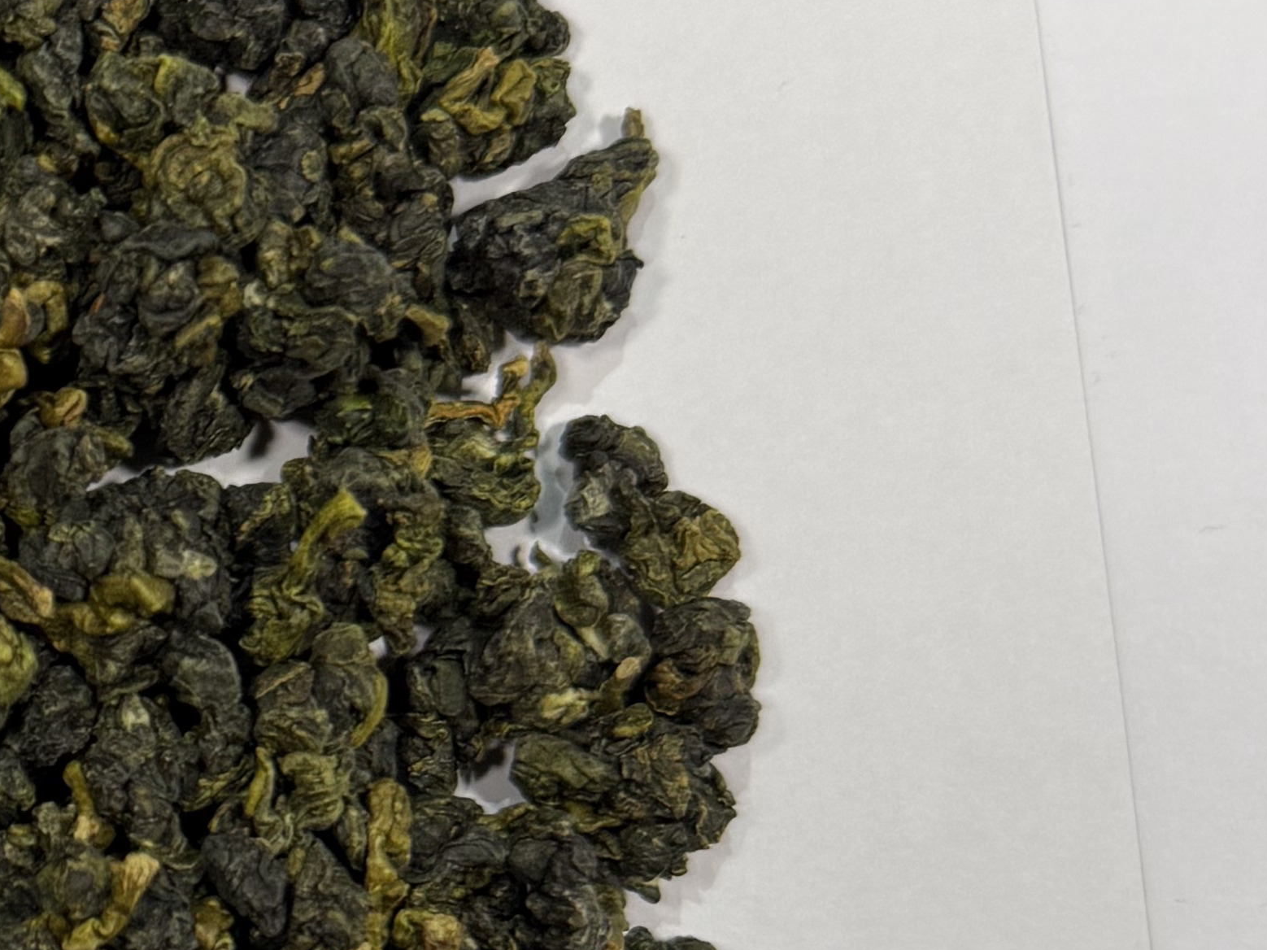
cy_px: 765
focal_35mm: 88
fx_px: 3220
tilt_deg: -86.9
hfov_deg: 20.2
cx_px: -423
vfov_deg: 16.6
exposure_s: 1/71
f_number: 1.78
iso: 80
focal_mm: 6.76
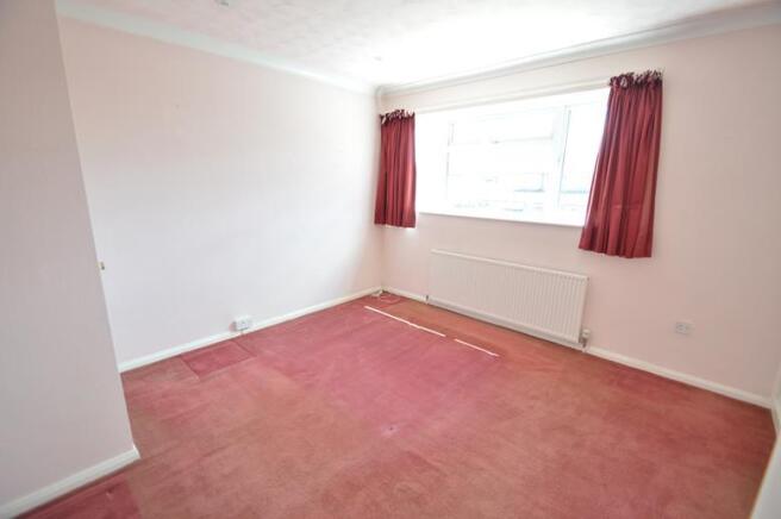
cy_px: 260
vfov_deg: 77.2
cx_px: 390
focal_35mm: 15
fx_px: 325
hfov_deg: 100.4
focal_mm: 10
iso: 100
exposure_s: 1/25
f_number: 3.5
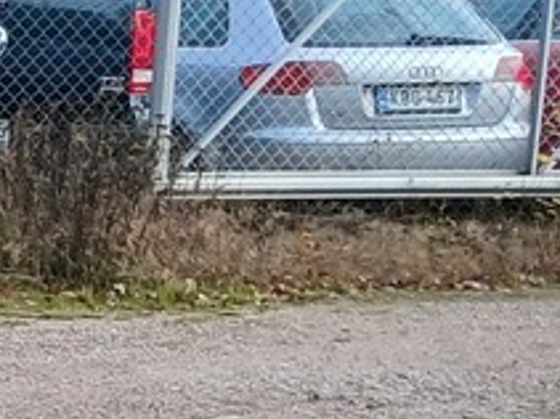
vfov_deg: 8.0
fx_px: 2975
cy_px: 530
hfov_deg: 8.5
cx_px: -1261
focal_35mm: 184
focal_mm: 3.98
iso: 20
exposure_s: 1/181
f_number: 1.8
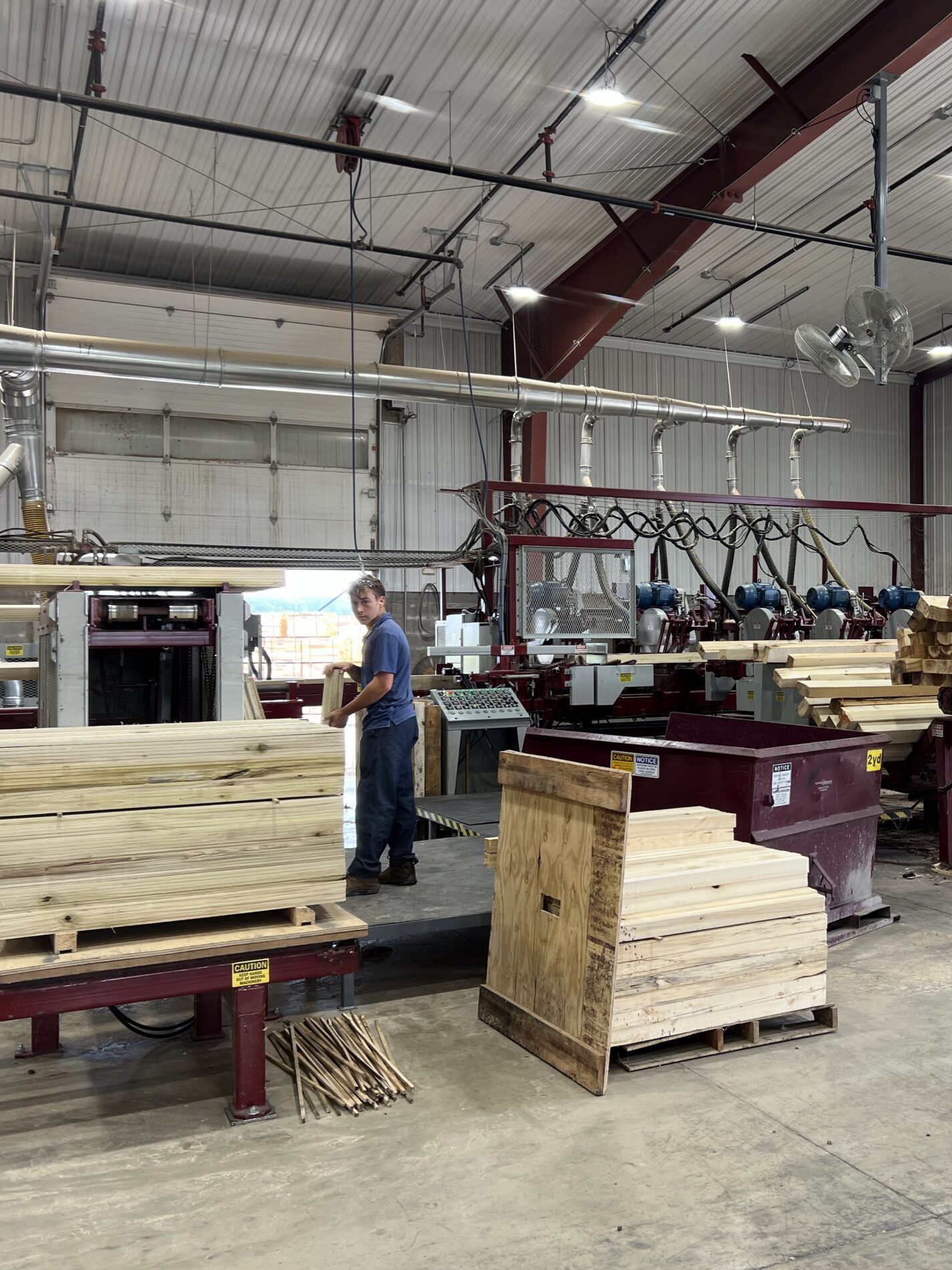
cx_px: 732
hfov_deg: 39.4
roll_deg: +0.4
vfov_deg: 52.6
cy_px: 632
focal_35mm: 35
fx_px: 1284
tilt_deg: -0.4
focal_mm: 5.7
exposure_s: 1/121
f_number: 1.5
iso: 40
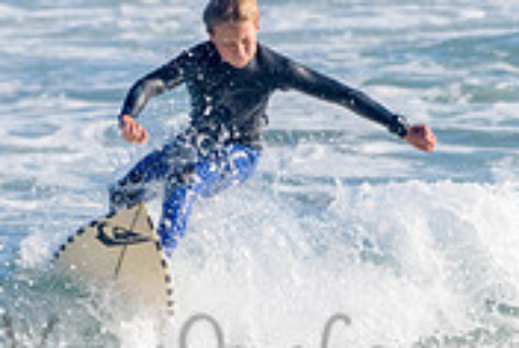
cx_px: 210
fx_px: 29156
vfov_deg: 0.7
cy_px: 206
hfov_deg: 1.0
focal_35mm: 2019
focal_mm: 500
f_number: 5.6
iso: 160
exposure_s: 1/2000
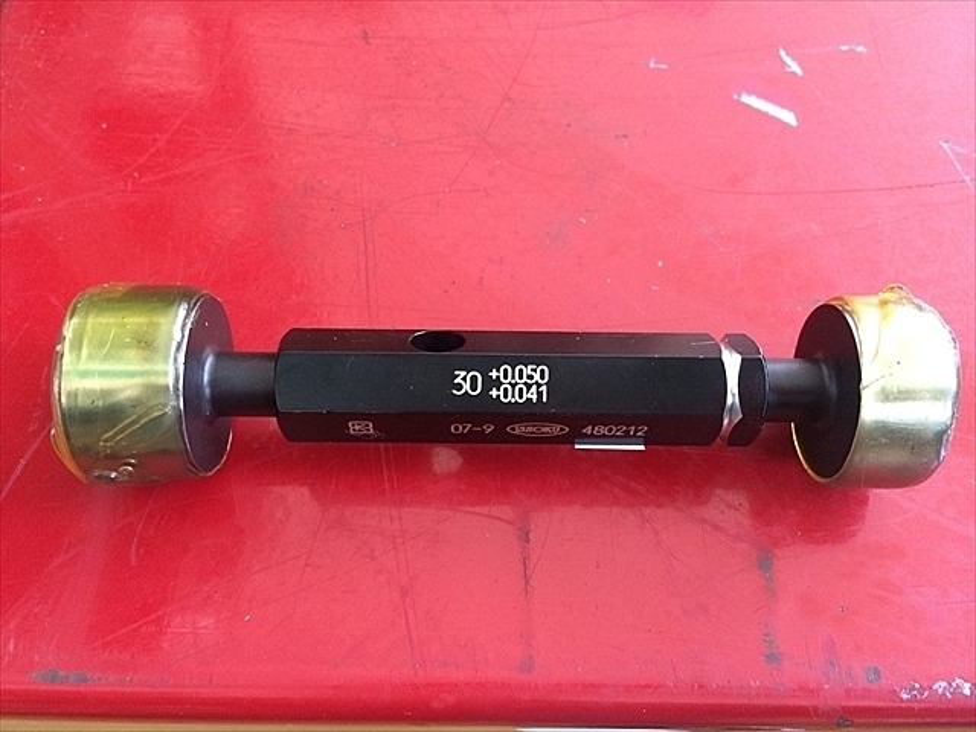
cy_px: 366
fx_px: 846
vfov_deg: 46.8
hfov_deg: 60.0
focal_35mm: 30
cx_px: 488
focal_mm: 4.12
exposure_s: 1/30
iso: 320
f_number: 2.2
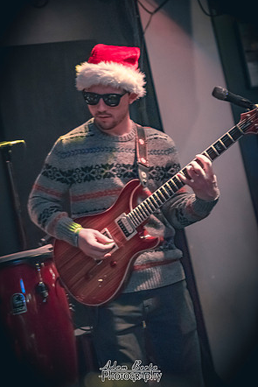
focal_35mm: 56
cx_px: 130
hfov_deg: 24.2
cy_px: 191
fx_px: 601
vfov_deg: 35.6
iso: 6400
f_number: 2.8
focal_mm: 55
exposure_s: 1/50
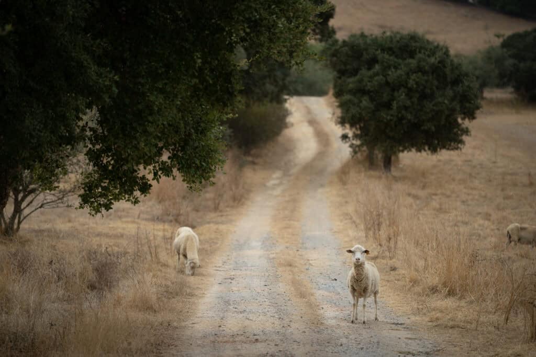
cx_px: 268
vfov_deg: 7.6
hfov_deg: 11.4
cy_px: 178
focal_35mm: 180
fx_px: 2680
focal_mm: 180
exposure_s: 1/1250
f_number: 3.2
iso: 200
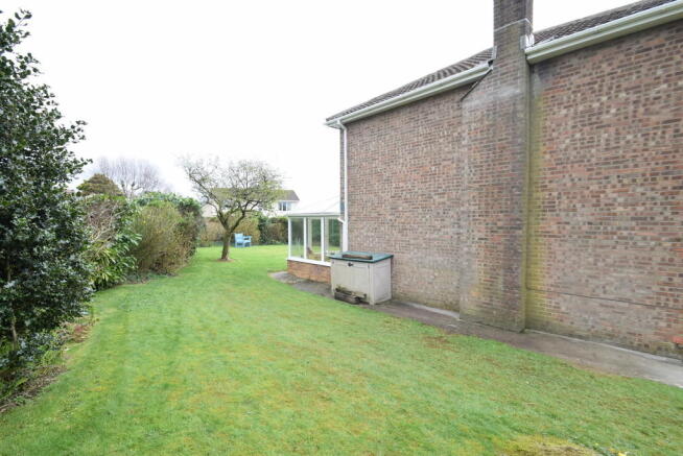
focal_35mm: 15
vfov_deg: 77.4
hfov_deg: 100.4
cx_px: 342
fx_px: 285
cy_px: 228
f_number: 8
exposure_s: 1/250
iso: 360
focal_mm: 10
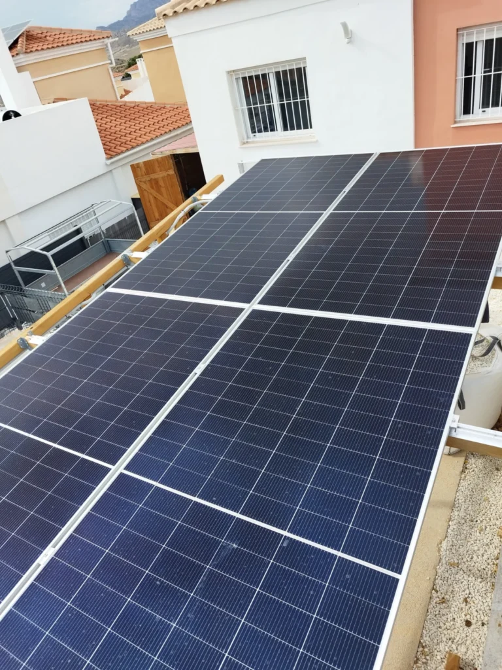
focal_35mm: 25
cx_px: 251
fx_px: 483
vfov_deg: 69.4
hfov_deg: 54.9
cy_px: 335
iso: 50
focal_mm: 5.95
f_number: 1.89
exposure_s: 1/376
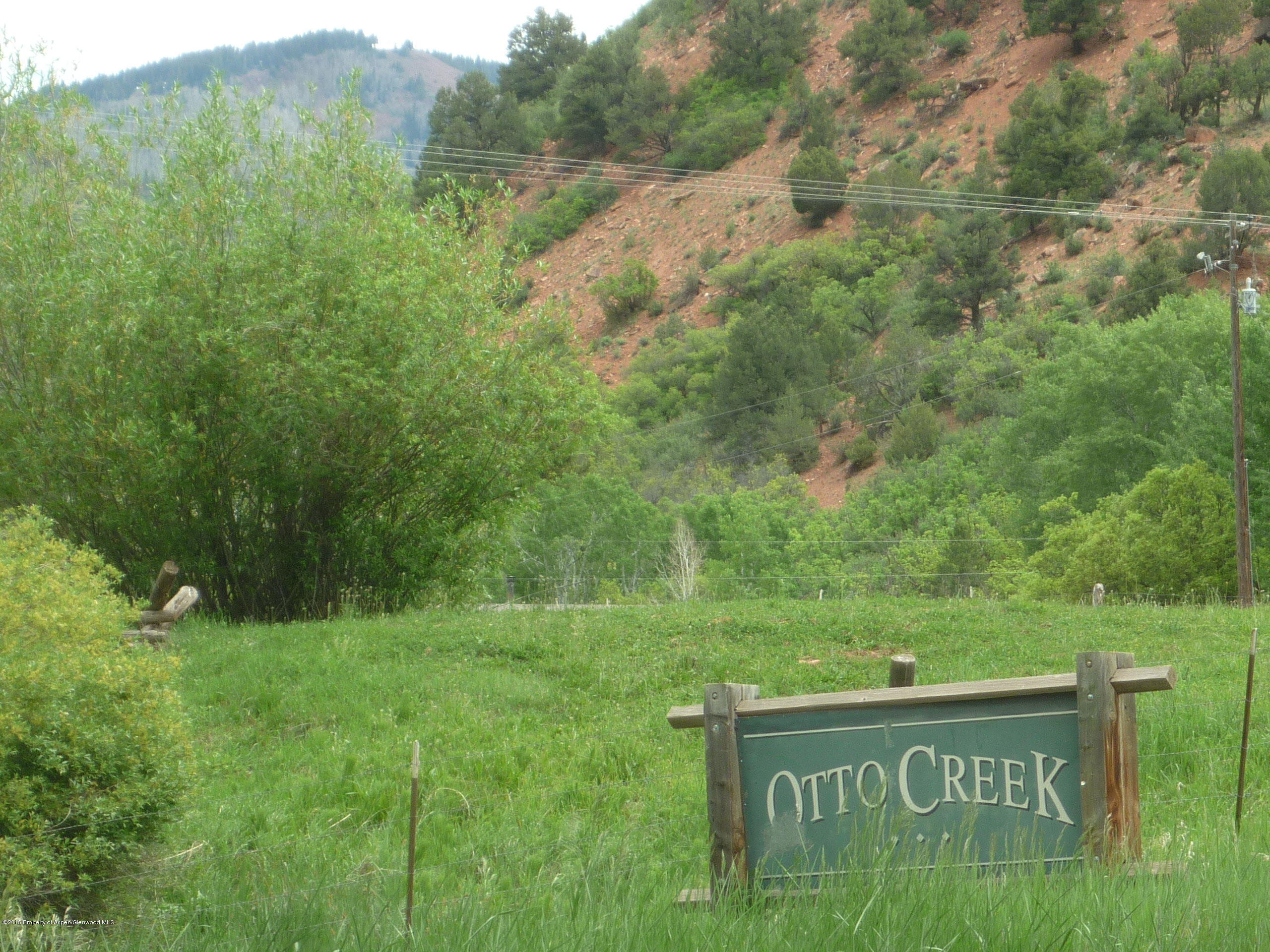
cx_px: 635
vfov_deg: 7.9
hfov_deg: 10.5
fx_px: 6934
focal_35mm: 189
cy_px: 476
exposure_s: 1/125
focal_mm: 22
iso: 100
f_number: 5.9
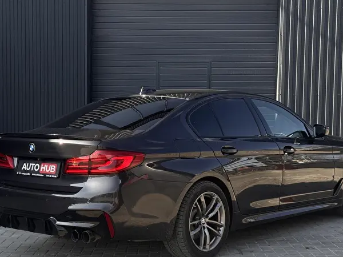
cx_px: 179
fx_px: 634
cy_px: 158
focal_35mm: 64
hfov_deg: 30.3
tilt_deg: -3.4
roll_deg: -0.5
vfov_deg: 22.9
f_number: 1.78
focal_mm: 6.76
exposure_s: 1/1215
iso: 64
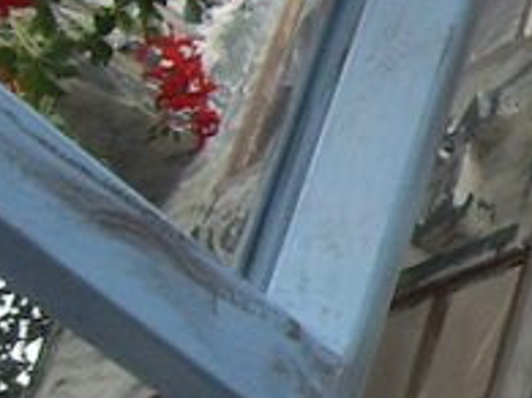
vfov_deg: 7.5
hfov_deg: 9.2
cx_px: 1282
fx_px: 2980
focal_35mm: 194
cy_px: -169
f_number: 2.8
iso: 80
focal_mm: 6.3
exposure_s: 1/180
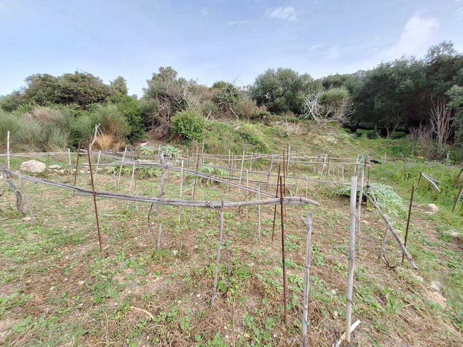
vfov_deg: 89.9
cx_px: 232
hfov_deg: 106.2
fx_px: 174
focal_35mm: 13
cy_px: 174
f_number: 2.2
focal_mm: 1.74
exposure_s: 1/665
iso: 40
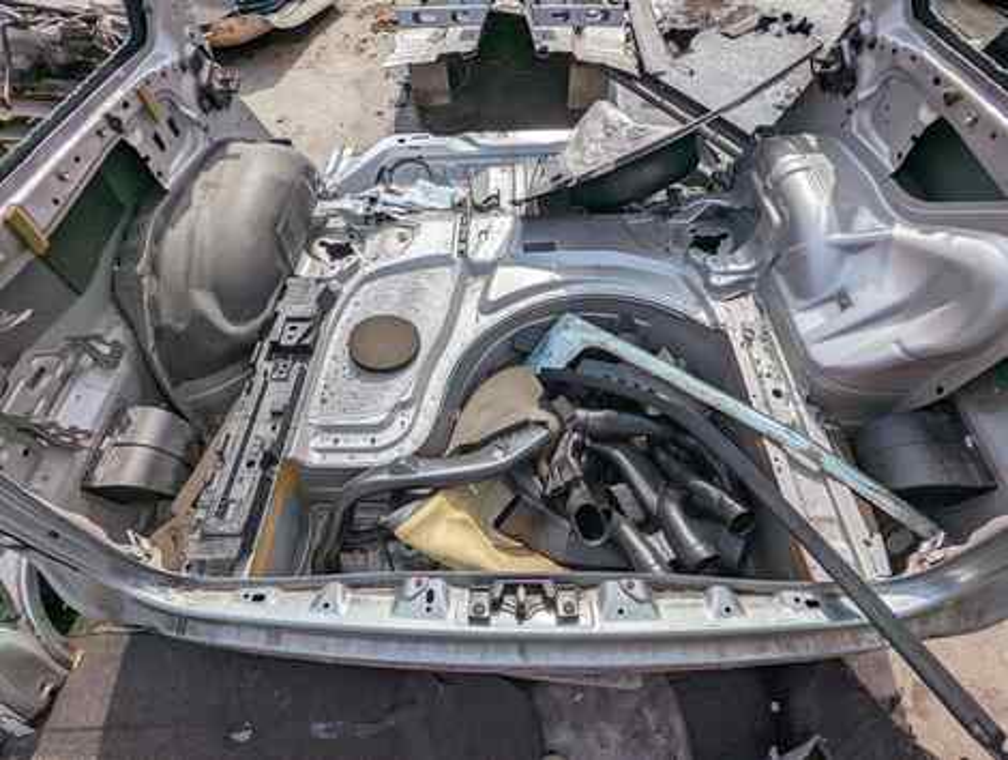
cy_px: 380
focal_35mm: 16
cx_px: 504
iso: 44
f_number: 2.2
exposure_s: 1/3096
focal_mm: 2.35
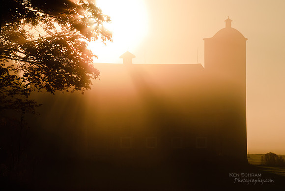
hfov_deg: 14.4
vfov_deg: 9.7
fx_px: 1129
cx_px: 142
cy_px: 96
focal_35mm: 142
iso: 100
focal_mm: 95
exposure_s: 1/640
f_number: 18
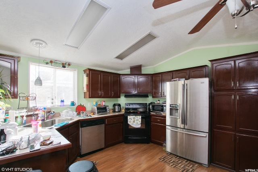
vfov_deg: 77.4
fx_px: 108
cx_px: 129
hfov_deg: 100.4
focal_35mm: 15
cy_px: 86
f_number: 9.5
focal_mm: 10
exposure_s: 1/20
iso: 320
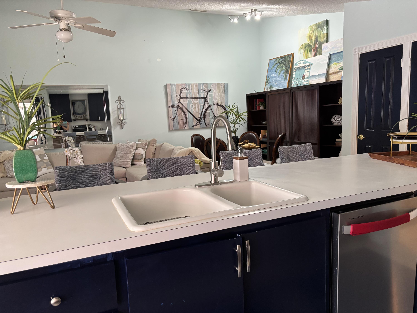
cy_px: 156
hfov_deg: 67.3
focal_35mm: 26
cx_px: 208
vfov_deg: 53.1
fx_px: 313
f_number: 1.6
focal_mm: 5.96
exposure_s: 1/60
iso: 250
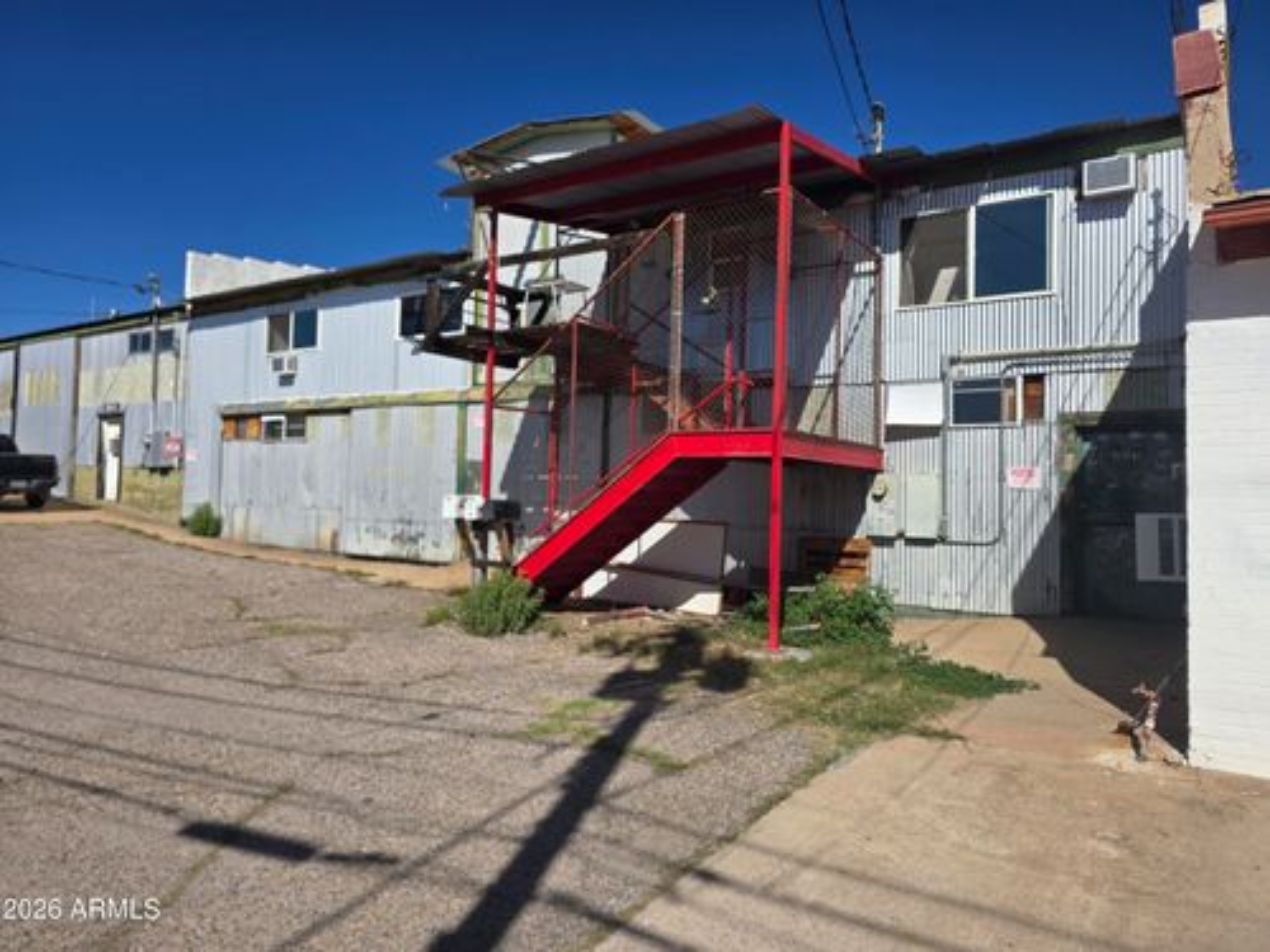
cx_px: 635
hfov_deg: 73.9
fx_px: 844
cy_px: 476
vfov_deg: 58.9
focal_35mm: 23
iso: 12
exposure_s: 1/1387
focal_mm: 6.3
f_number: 1.7
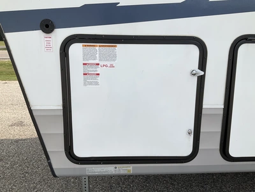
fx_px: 214
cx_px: 128
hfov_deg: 61.7
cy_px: 96
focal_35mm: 29
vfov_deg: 48.2
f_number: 1.8
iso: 25
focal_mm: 3
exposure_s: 1/1786
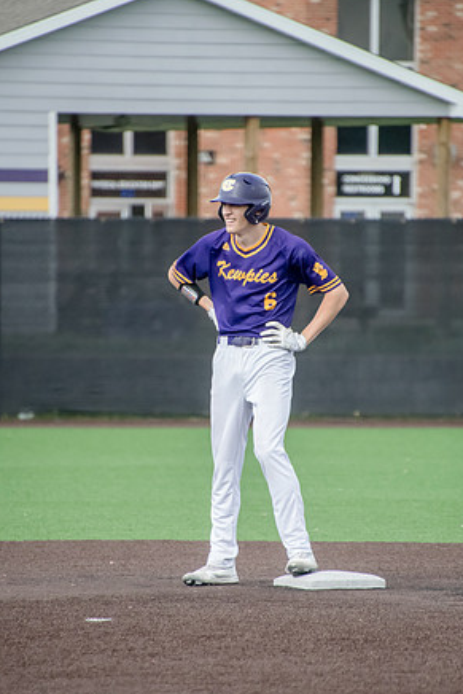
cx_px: 235
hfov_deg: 2.7
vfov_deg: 4.0
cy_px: 337
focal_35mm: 511
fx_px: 9849
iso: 2500
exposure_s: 1/2500
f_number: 6.3
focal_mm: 330
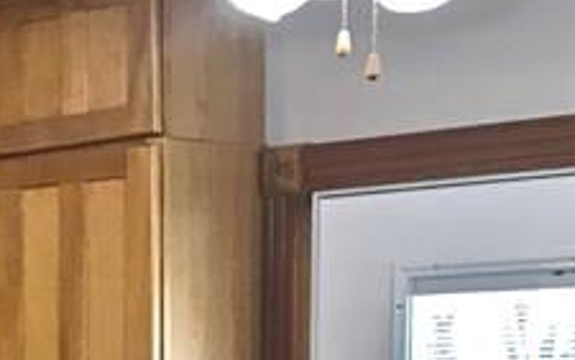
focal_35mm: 135
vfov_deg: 9.5
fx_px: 2117
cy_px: 544
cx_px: -687
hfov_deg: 12.8
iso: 25
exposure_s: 1/30
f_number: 1.8
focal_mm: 3.99
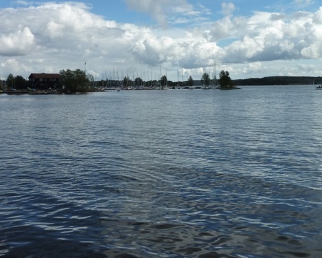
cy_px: 92
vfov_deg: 38.8
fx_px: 362
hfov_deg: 47.9
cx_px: 157
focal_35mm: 38
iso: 125
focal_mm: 4.1
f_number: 5.6
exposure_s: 1/500
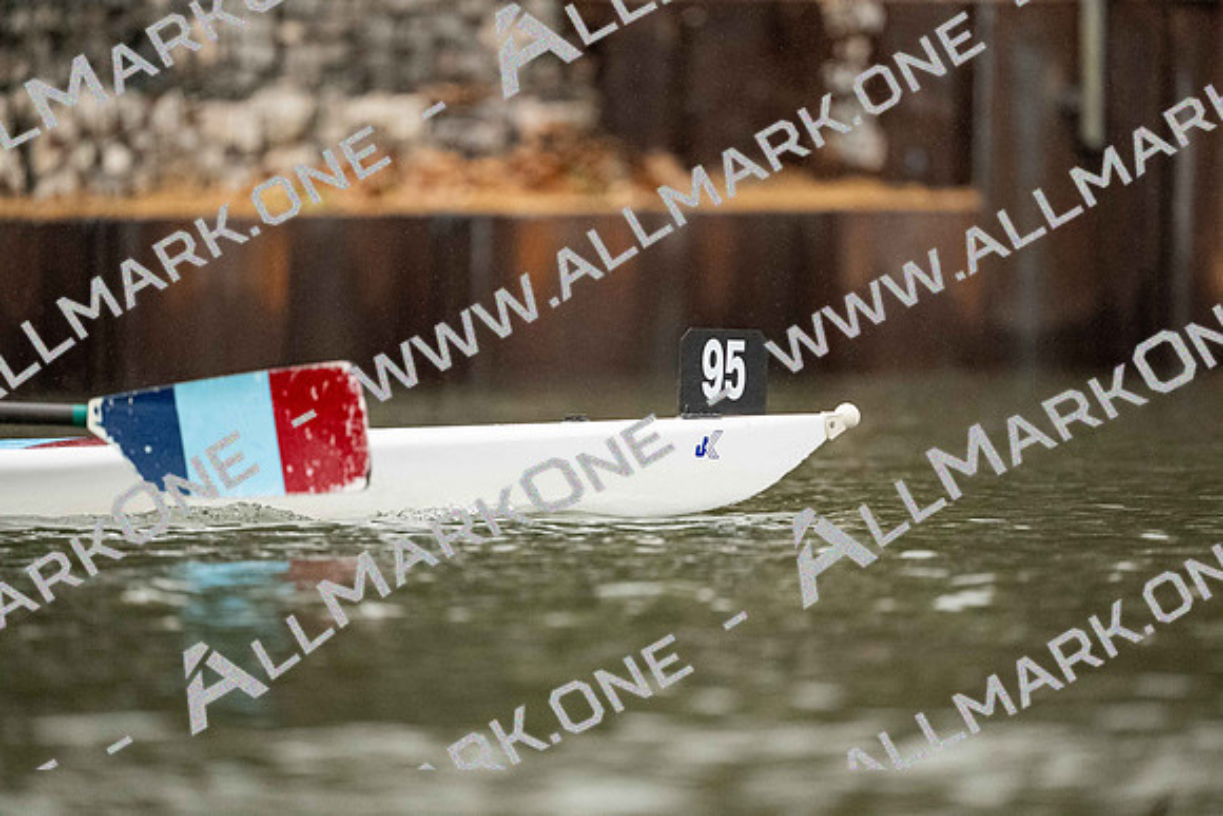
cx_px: 612
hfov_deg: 3.6
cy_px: 408
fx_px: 19708
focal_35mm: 580
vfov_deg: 2.4
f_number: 4
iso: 3200
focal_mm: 580
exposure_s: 1/2000
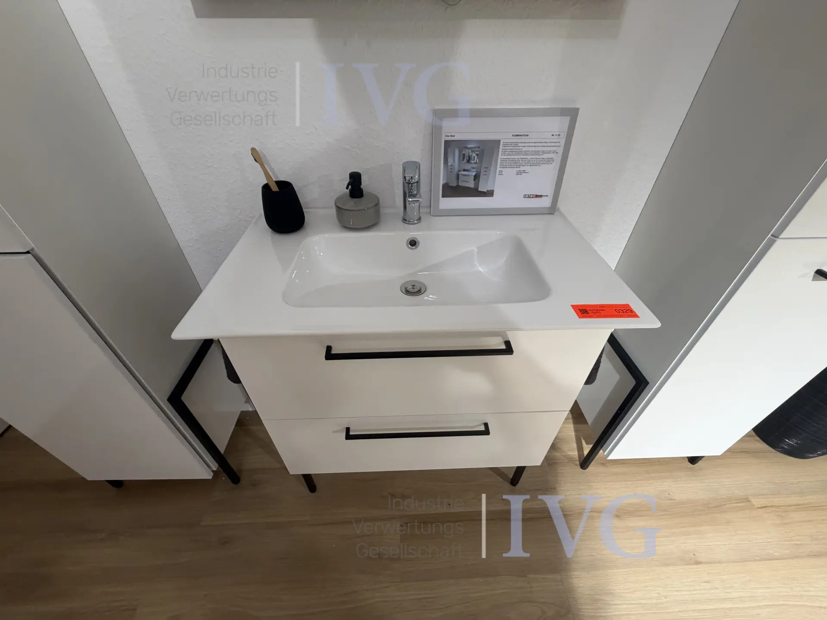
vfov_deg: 85.7
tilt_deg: -37.7
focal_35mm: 14
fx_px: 334
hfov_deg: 102.1
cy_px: 310
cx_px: 414
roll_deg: +0.1
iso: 200
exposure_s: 1/100
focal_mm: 2.22
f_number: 2.2
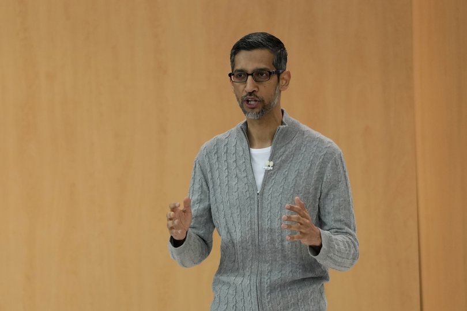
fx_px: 5188
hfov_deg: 5.2
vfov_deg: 3.4
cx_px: 234
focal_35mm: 400
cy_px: 156
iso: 1250
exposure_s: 1/1600
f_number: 5.6
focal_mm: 400
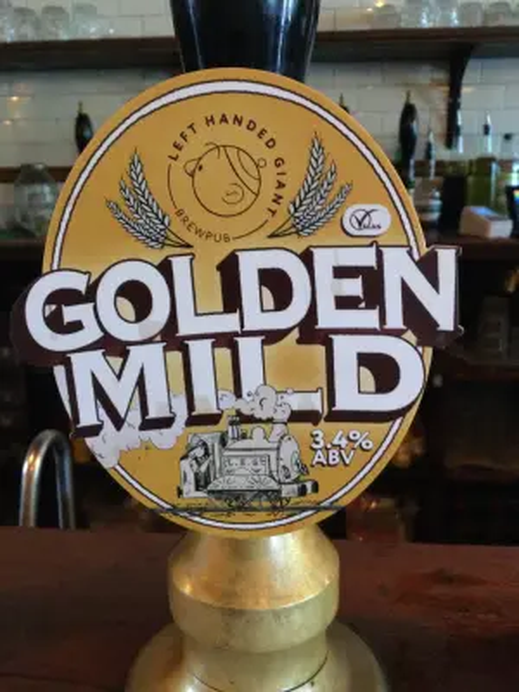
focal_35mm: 31
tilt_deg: -15.0
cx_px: 260
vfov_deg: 58.4
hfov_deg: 45.4
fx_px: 620
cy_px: 346
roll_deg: +0.1
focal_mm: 3.3
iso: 500
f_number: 2.4
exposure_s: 1/17
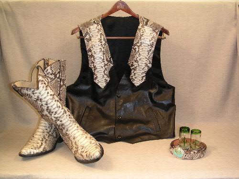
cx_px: 120
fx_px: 262
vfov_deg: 37.7
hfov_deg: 49.0
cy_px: 90
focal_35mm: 38
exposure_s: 1/45
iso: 160
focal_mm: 6
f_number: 2.8
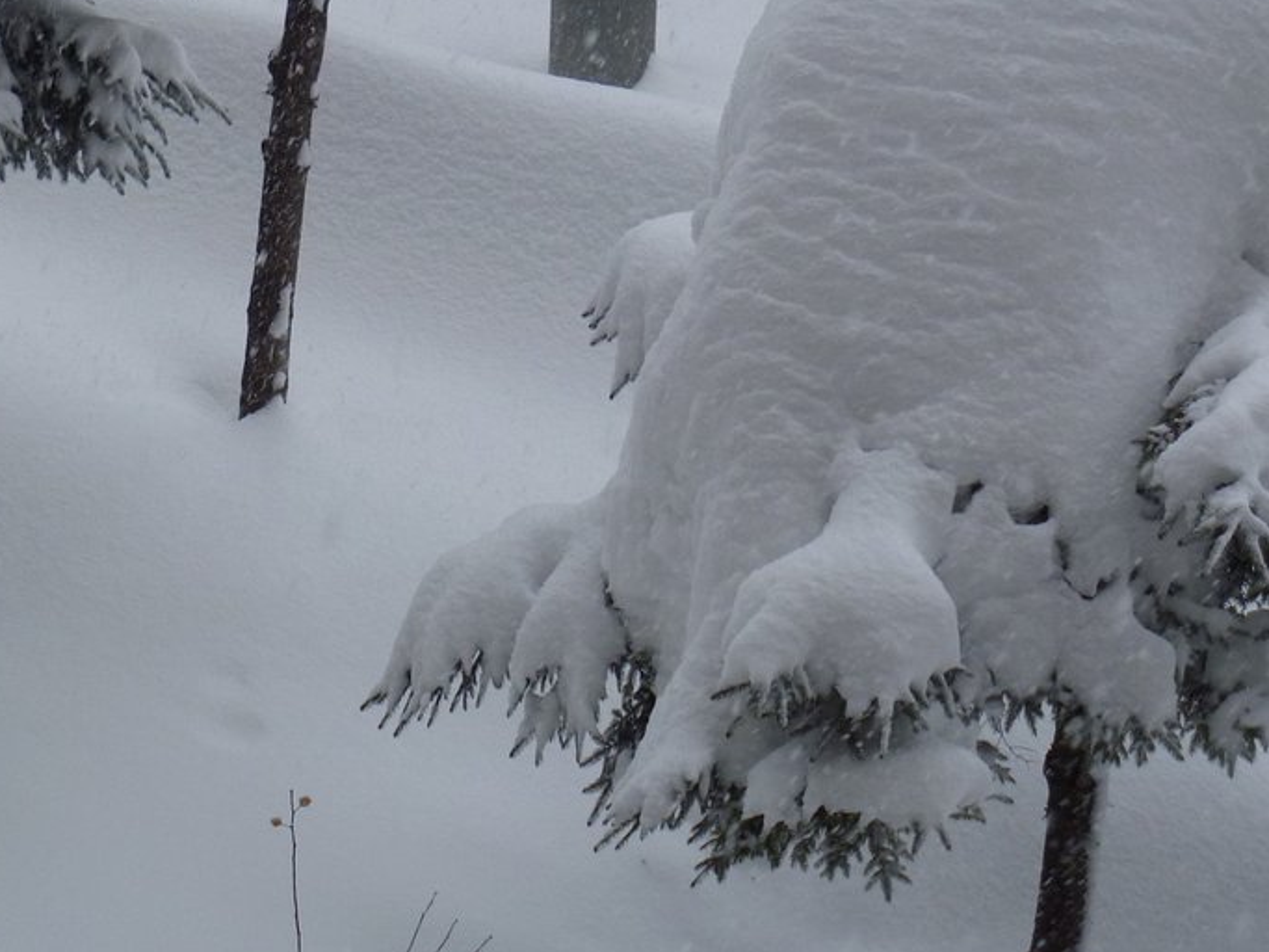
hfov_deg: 21.1
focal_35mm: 93
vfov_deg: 15.9
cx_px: 719
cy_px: 433
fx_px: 3409
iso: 160
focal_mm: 11
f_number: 3.9
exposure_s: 1/125
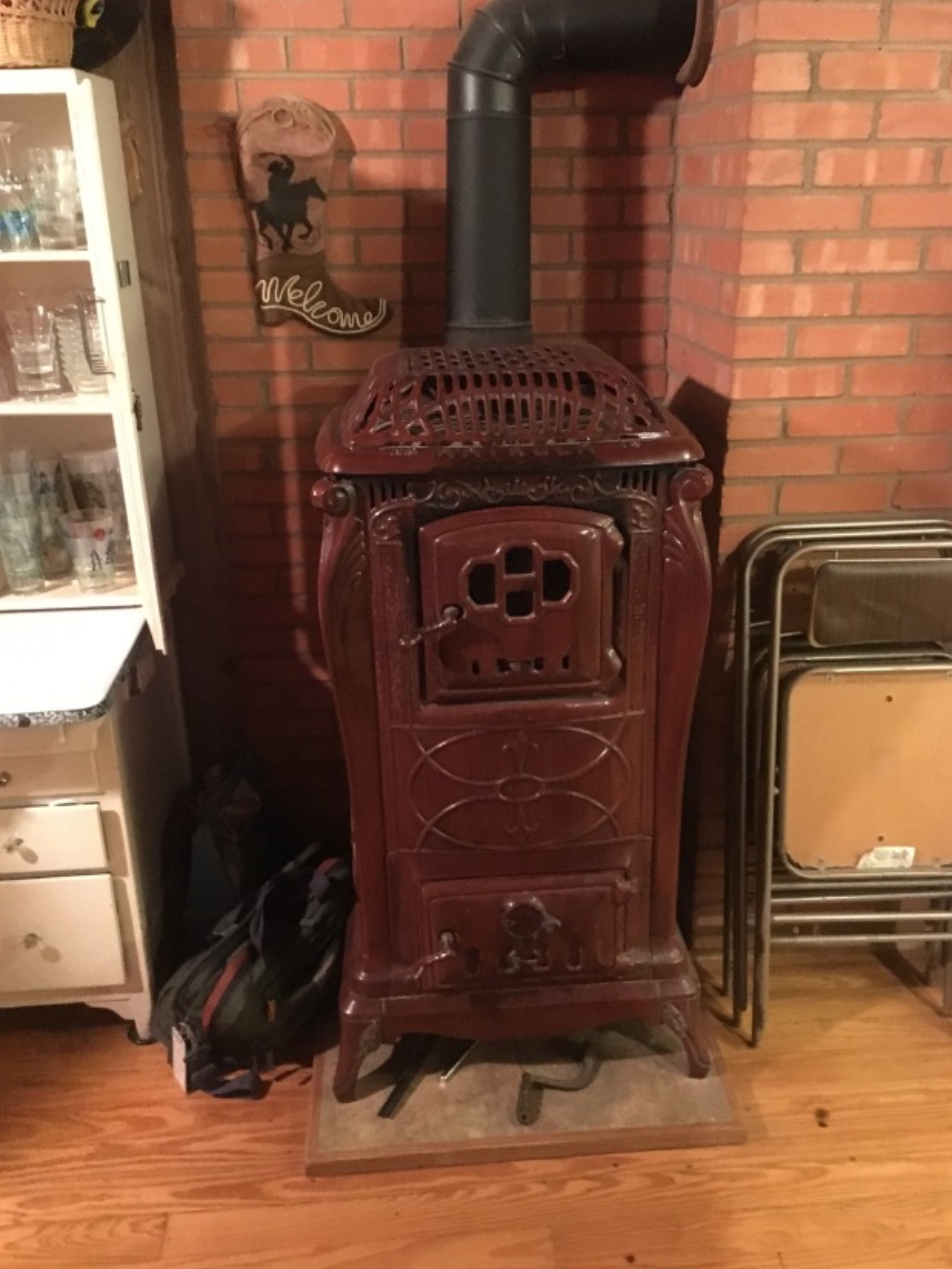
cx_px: 477
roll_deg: +1.6
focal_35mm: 30
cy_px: 633
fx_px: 1100
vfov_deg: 60.0
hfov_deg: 46.8
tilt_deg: -22.1
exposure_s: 1/15
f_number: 2.2
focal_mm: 4.15
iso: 1000
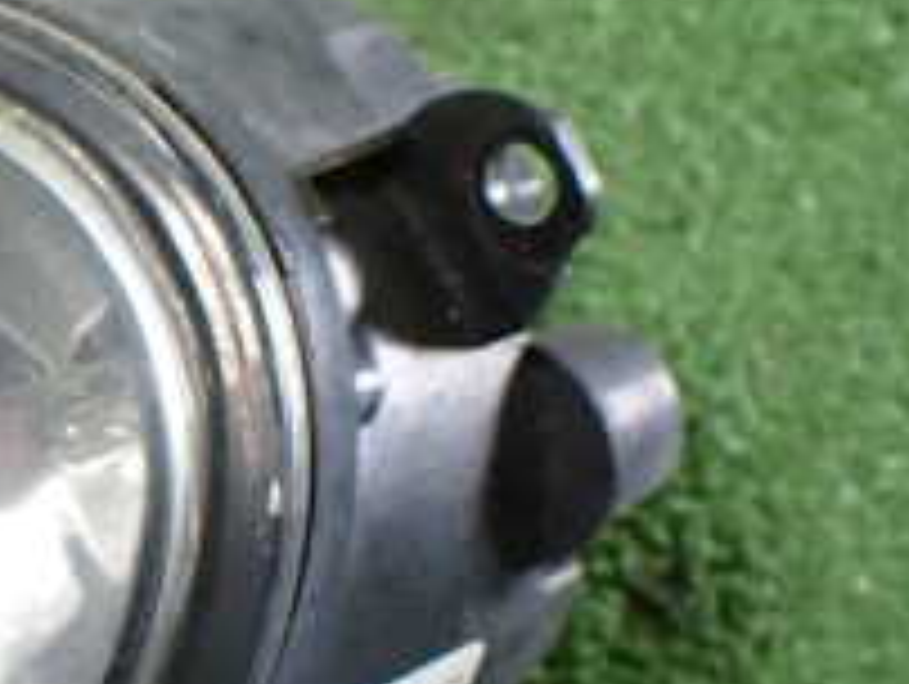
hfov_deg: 20.6
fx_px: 2340
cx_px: -166
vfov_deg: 16.6
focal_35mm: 89
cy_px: 508
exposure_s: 1/100
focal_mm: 5.4
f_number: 2.3
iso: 800
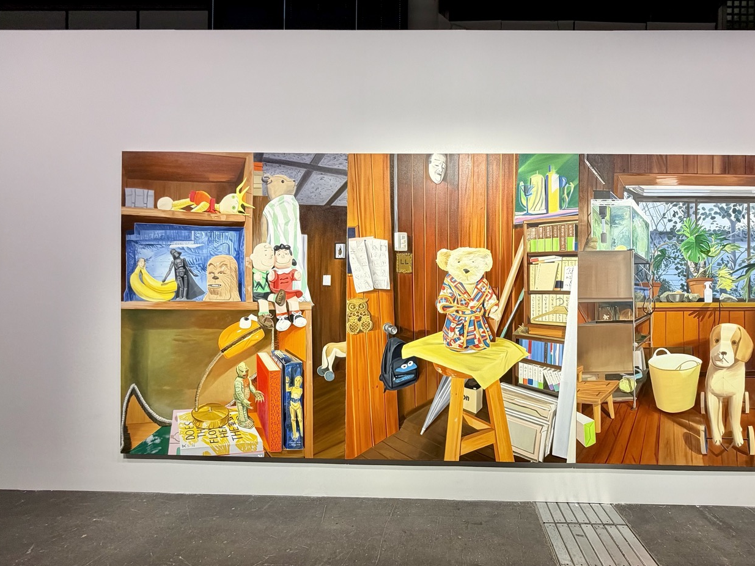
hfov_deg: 89.9
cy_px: 312
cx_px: 452
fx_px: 371
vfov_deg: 74.5
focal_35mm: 17
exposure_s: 1/118
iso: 100
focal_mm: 2.22
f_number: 2.2
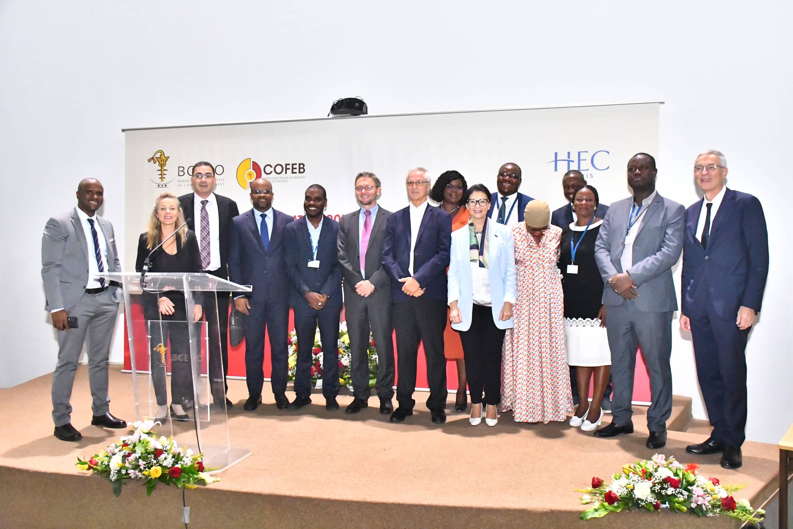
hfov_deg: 53.1
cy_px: 264
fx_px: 793
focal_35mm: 36
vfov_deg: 36.9
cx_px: 396
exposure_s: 1/640
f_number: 5
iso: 10000
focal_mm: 24
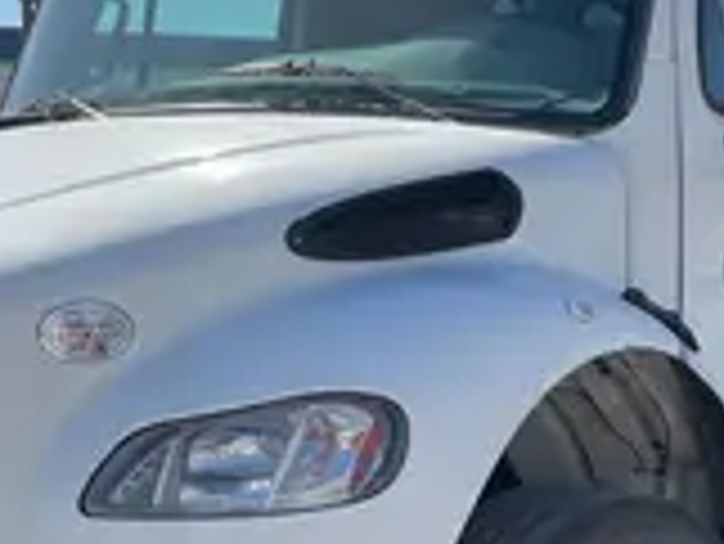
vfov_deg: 16.6
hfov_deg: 21.6
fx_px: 1863
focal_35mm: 89
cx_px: 607
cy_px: 290
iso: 32
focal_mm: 4.2
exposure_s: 1/3509
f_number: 1.6
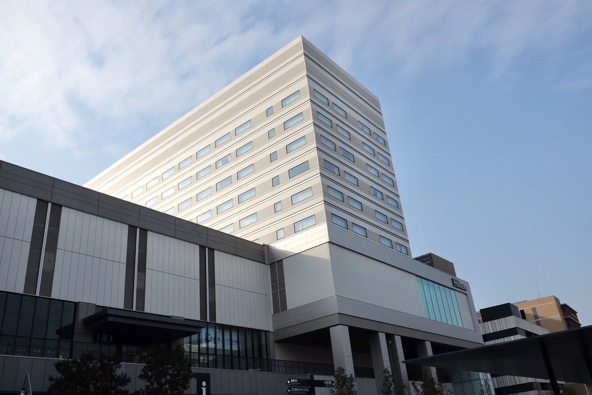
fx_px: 510
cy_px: 198
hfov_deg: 60.3
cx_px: 296
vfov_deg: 42.3
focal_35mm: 31
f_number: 13
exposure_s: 1/420
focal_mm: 20.5
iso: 400
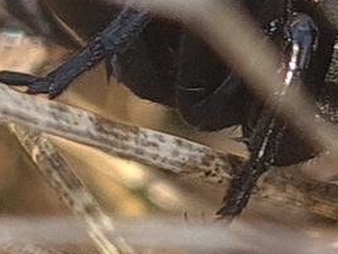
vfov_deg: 17.5
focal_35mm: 84
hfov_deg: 22.8
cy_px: 64
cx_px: 296
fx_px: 820
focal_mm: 5.4
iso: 50
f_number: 1.8
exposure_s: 1/296
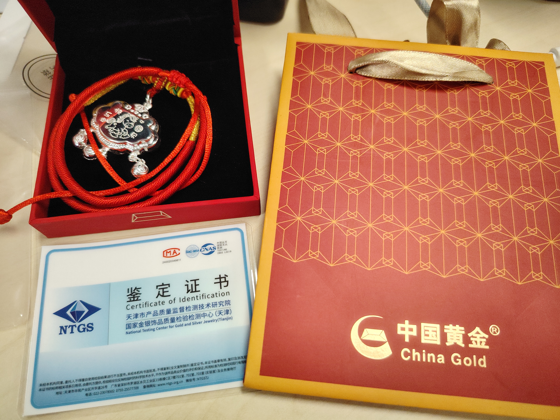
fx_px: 388
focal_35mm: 24
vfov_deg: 56.8
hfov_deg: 71.6
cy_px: 210
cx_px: 280
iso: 6400
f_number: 1.75
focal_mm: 5.25
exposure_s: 1/267
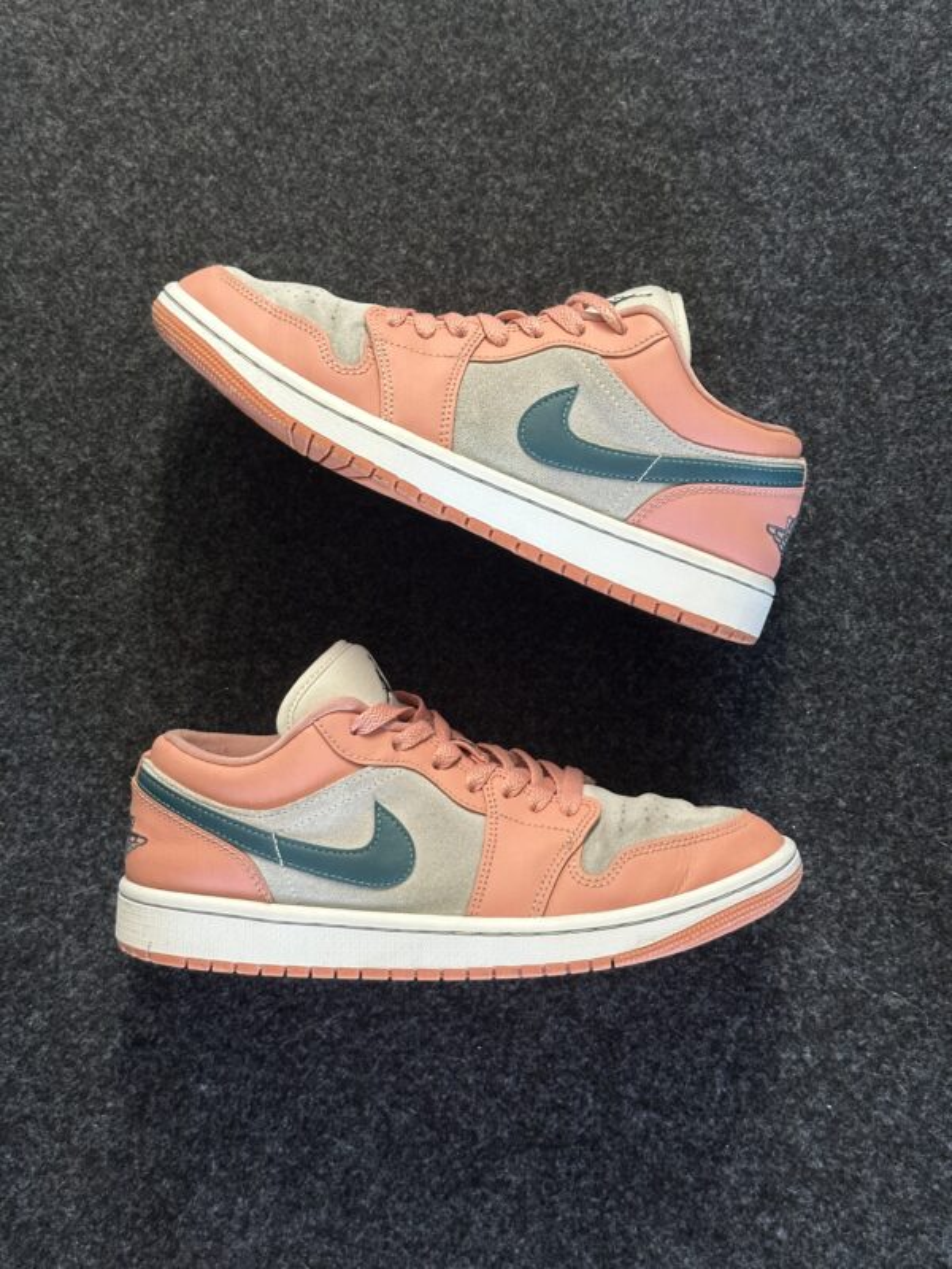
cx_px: 476
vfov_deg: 39.6
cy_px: 634
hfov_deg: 30.3
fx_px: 1759
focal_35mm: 48
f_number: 1.78
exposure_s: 1/33
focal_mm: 6.86
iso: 250
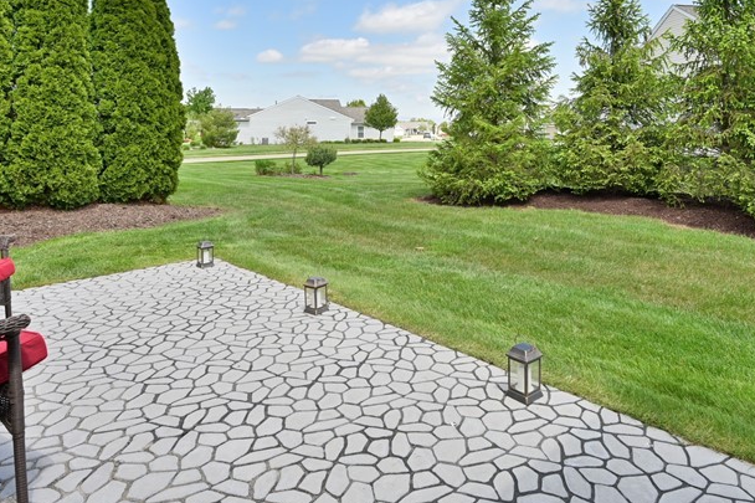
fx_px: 524
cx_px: 421
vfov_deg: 49.2
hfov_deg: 71.3
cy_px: 125
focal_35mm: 25
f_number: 9
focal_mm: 14
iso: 400
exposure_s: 1/400
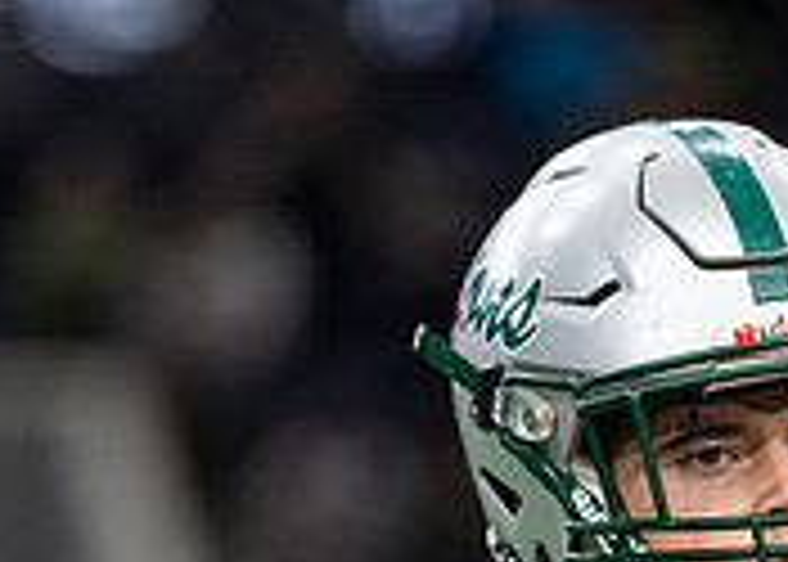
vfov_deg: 2.8
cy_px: 1028
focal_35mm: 521
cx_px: 537
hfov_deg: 3.9
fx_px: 11660
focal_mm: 135
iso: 1000
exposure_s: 1/1000
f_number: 1.8
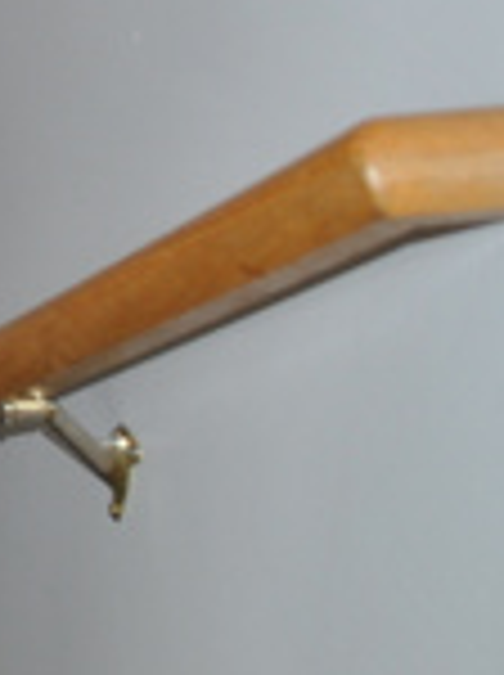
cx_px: -648
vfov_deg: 17.3
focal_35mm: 111
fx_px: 2161
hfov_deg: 11.4
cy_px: -14
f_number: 3.5
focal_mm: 18
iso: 200
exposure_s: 1/60
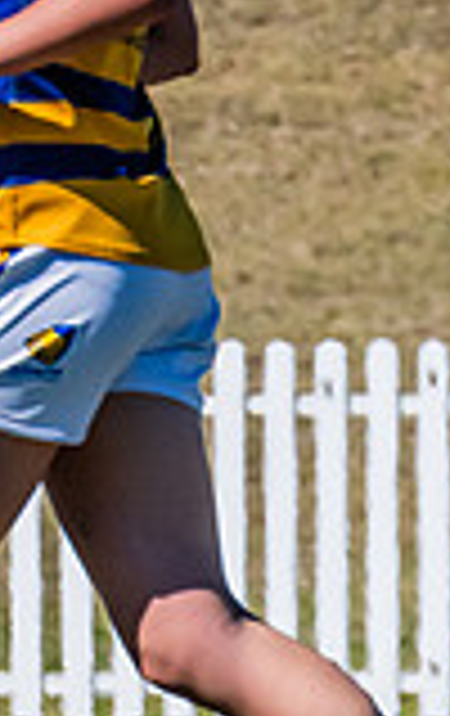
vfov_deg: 0.7
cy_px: 359
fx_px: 55848
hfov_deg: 0.5
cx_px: -149
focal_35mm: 2859
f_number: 13
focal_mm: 420
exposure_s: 1/1600
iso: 800
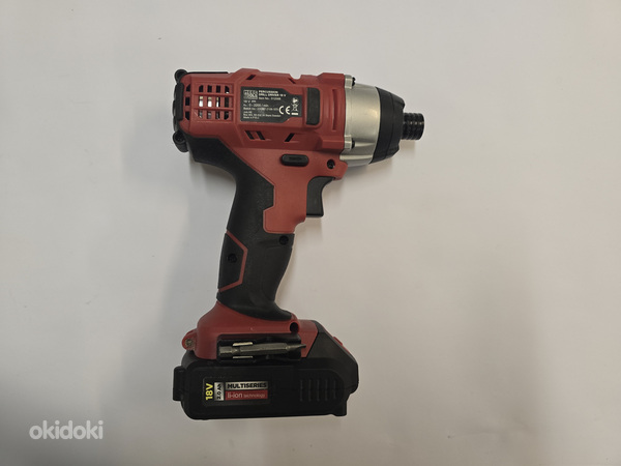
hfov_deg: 73.9
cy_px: 233
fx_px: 413
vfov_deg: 58.9
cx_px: 310
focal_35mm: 23
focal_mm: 6.3
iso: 200
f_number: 1.7
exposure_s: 1/100
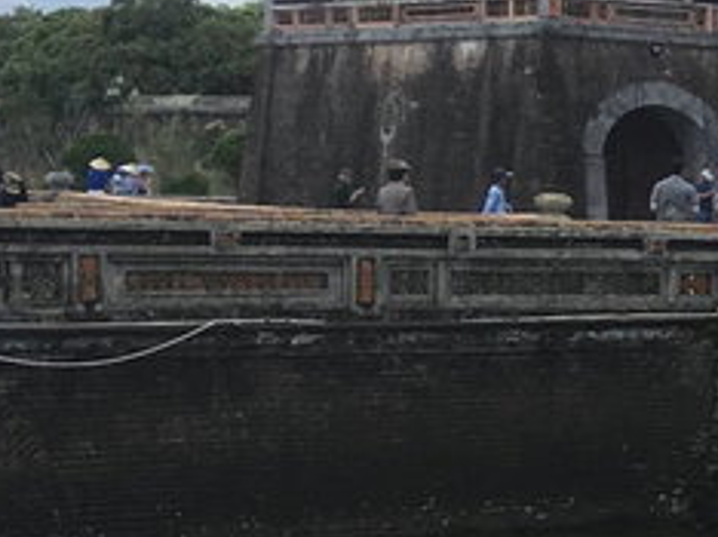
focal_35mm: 149
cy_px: 374
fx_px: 3087
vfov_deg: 9.9
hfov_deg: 11.2
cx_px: 1703
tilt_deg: -2.6
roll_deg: -2.7
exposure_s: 1/1326
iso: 25
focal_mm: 4.15
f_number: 2.2
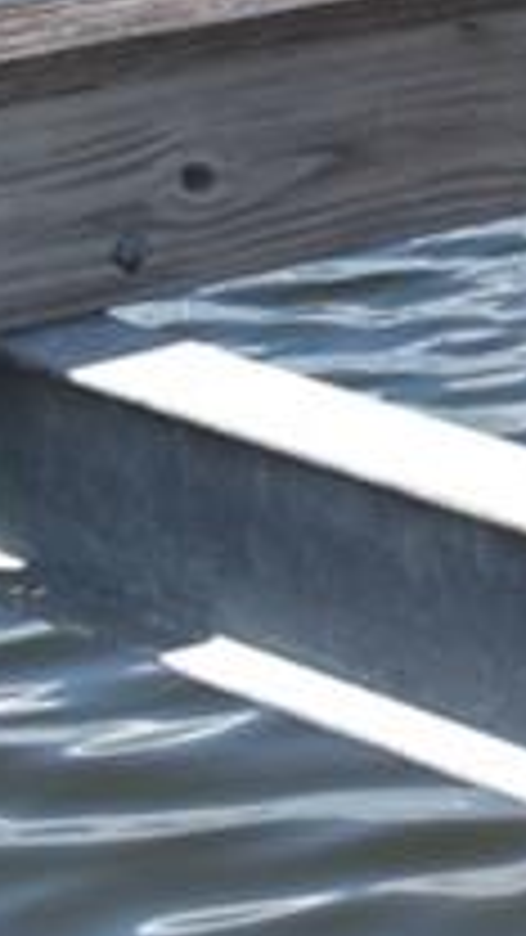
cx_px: 2850
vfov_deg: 9.8
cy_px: -176
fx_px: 5405
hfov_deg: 4.5
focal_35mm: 218
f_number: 10
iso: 100
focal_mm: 18
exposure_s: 1/200
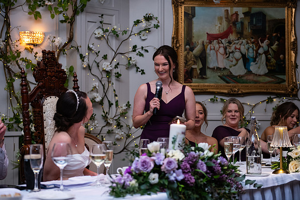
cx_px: 150
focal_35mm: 70
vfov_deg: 19.5
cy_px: 100
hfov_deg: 28.8
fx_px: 583
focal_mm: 70
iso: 1000
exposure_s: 1/160
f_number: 3.5
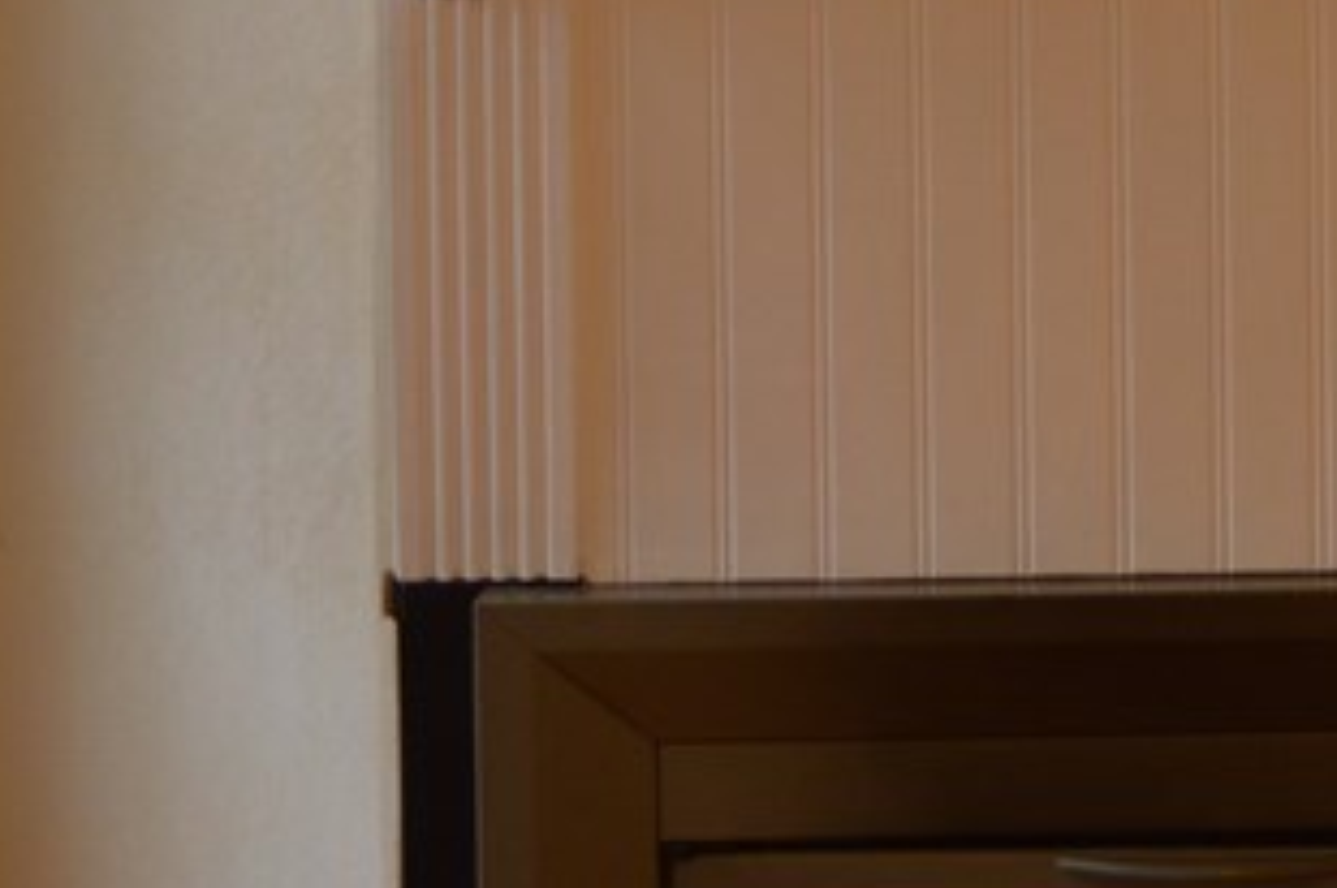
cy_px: -431
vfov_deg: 8.5
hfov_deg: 12.8
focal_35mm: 158
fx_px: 5862
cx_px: 1494
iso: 500
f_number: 4.2
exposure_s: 1/60
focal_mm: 30
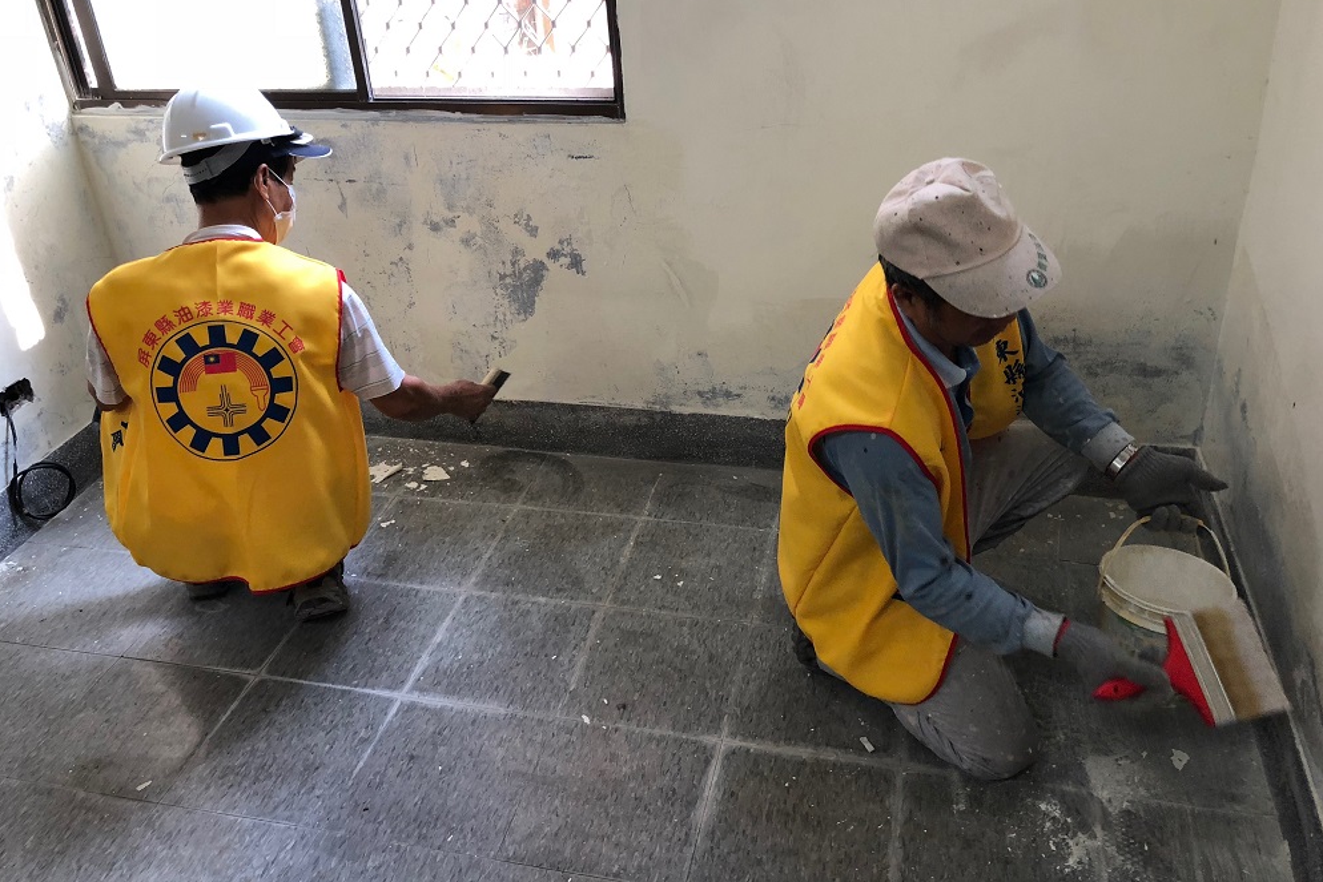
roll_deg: +3.8
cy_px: 374
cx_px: 665
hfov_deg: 61.9
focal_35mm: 30
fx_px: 1103
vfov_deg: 43.5
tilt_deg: -27.2
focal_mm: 3.99
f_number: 1.8
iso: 32
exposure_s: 1/30
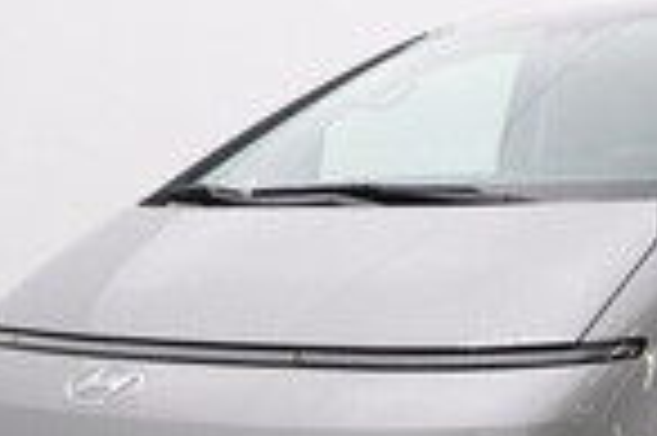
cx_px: 722
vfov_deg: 15.7
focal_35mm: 85
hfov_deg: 22.6
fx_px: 1547
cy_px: 452
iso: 200
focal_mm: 15
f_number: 5.6
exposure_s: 1/80
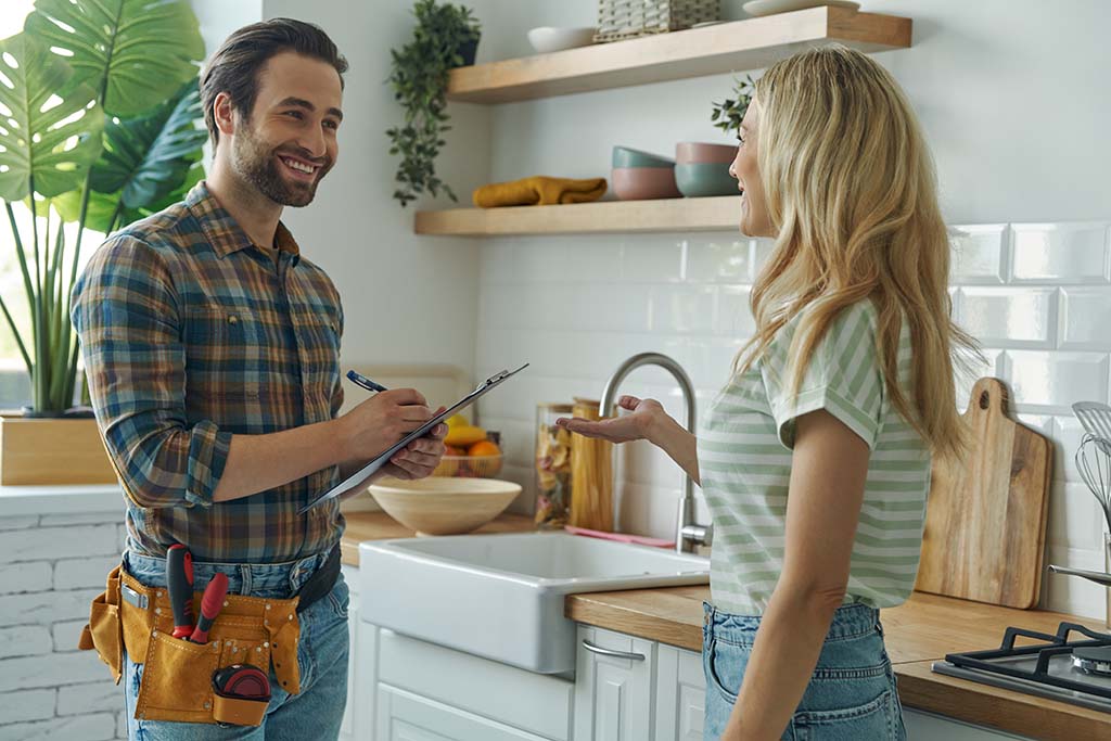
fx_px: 1852
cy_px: 370
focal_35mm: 60
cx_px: 556
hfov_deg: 33.4
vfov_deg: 22.6
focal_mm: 60
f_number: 4
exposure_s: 1/125
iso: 400
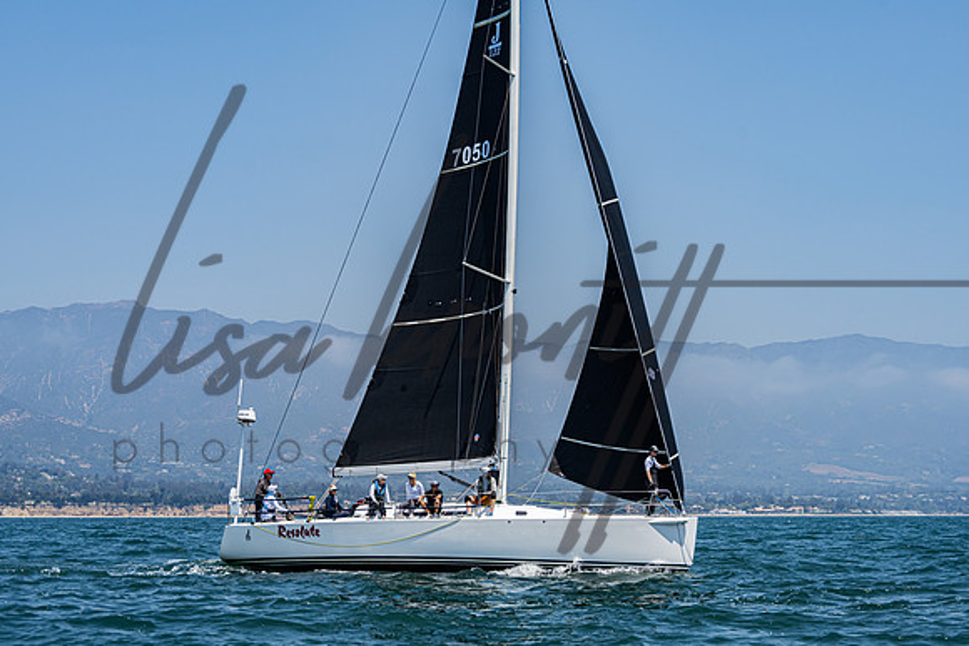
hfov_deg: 25.5
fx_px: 2145
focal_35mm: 80
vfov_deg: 17.1
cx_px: 484
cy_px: 358
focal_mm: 70
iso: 400
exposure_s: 1/1000
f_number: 8
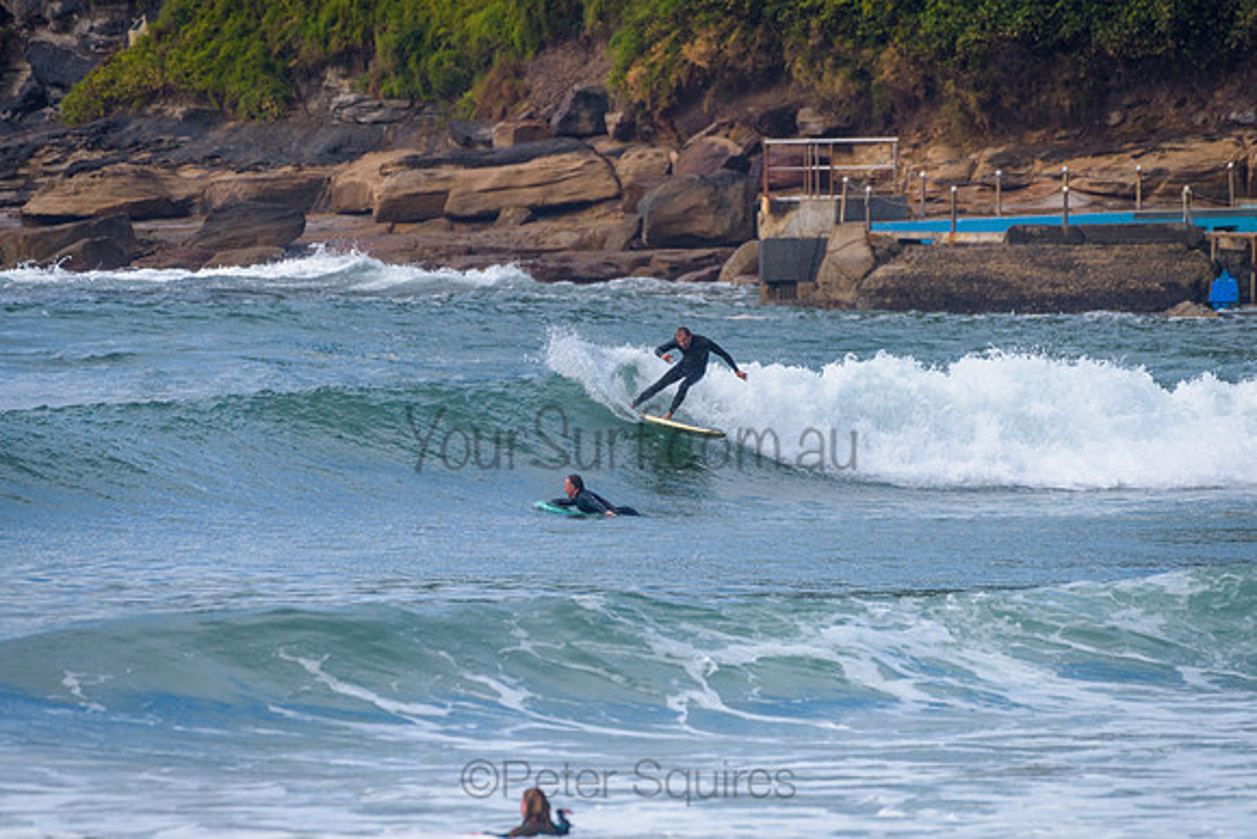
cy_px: 420
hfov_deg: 3.4
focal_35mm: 613
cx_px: 628
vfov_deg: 2.2
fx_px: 21401
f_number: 5.6
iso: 280
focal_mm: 500
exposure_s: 1/2000
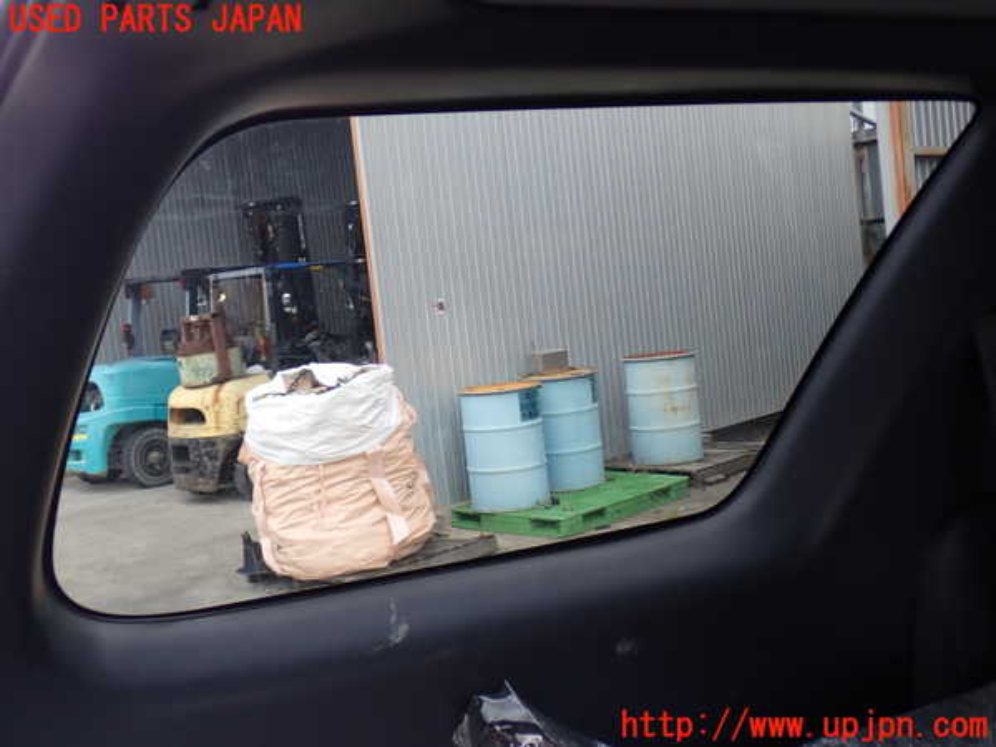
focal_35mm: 41
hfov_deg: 45.8
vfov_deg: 35.1
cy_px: 374
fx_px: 1180
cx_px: 498
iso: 100
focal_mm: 7.31
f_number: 2.8
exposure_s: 1/80
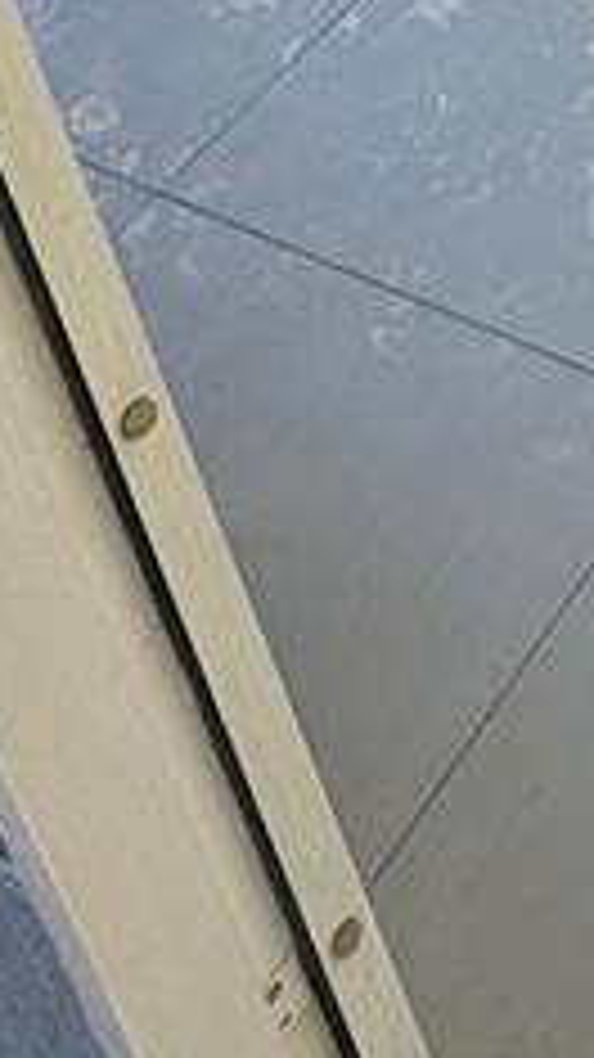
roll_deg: +6.6
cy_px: -842
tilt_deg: -19.7
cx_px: 1143
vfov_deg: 19.9
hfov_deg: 13.5
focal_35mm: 78
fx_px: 2186
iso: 40
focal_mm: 2.22
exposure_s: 1/141
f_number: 2.2
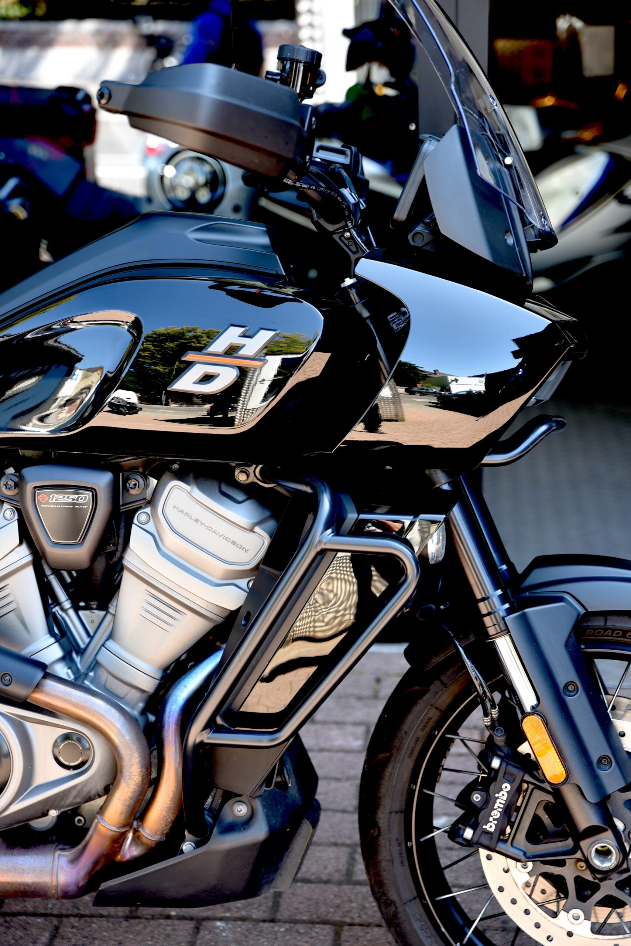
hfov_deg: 21.9
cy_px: 473
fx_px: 1628
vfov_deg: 32.4
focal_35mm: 62
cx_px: 316
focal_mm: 62
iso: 100
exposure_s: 1/60
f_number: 3.2
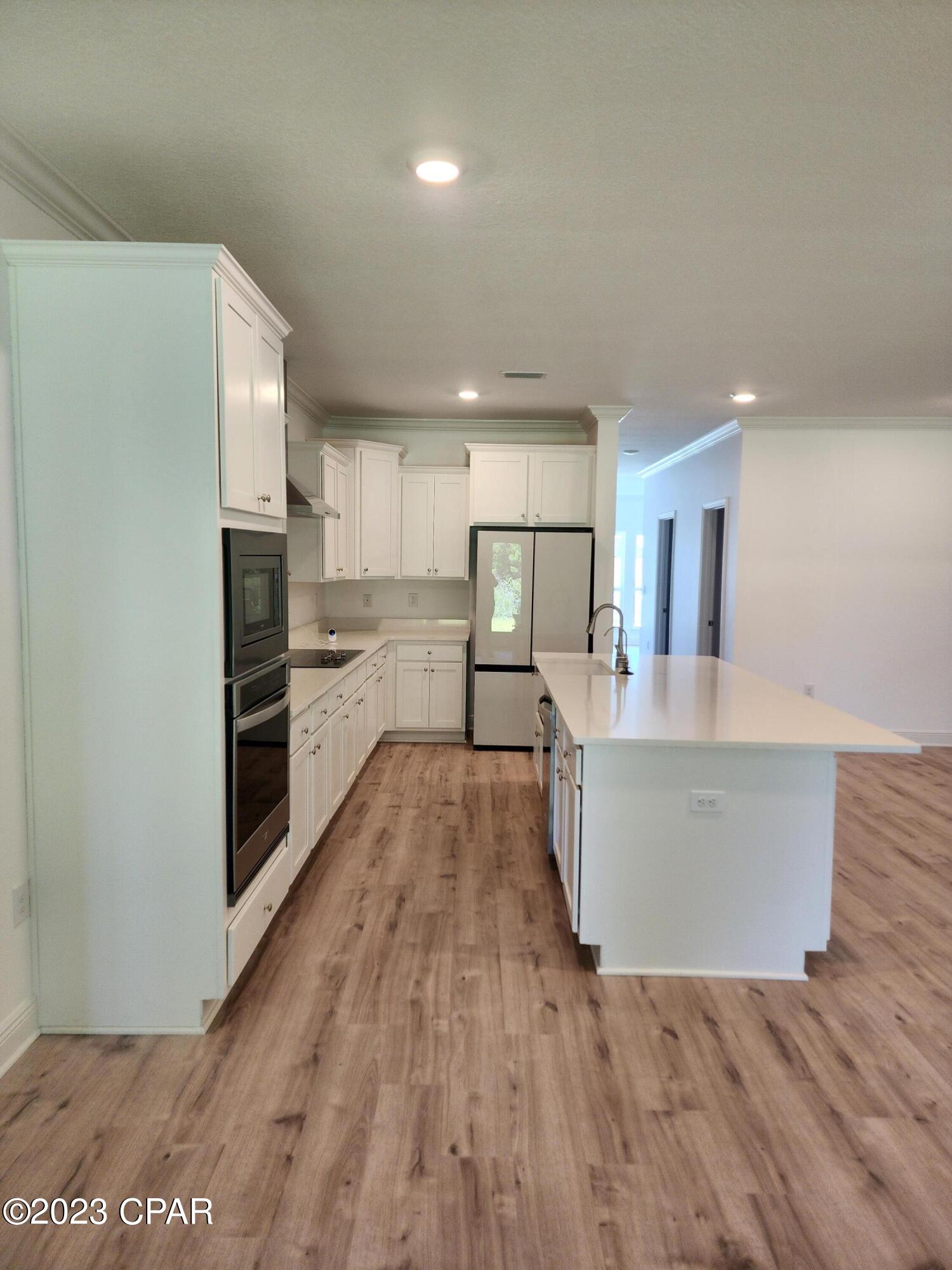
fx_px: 843
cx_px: 476
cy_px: 635
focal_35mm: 23
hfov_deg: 58.9
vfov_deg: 73.9
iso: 200
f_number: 1.8
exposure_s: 1/120
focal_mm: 6.4
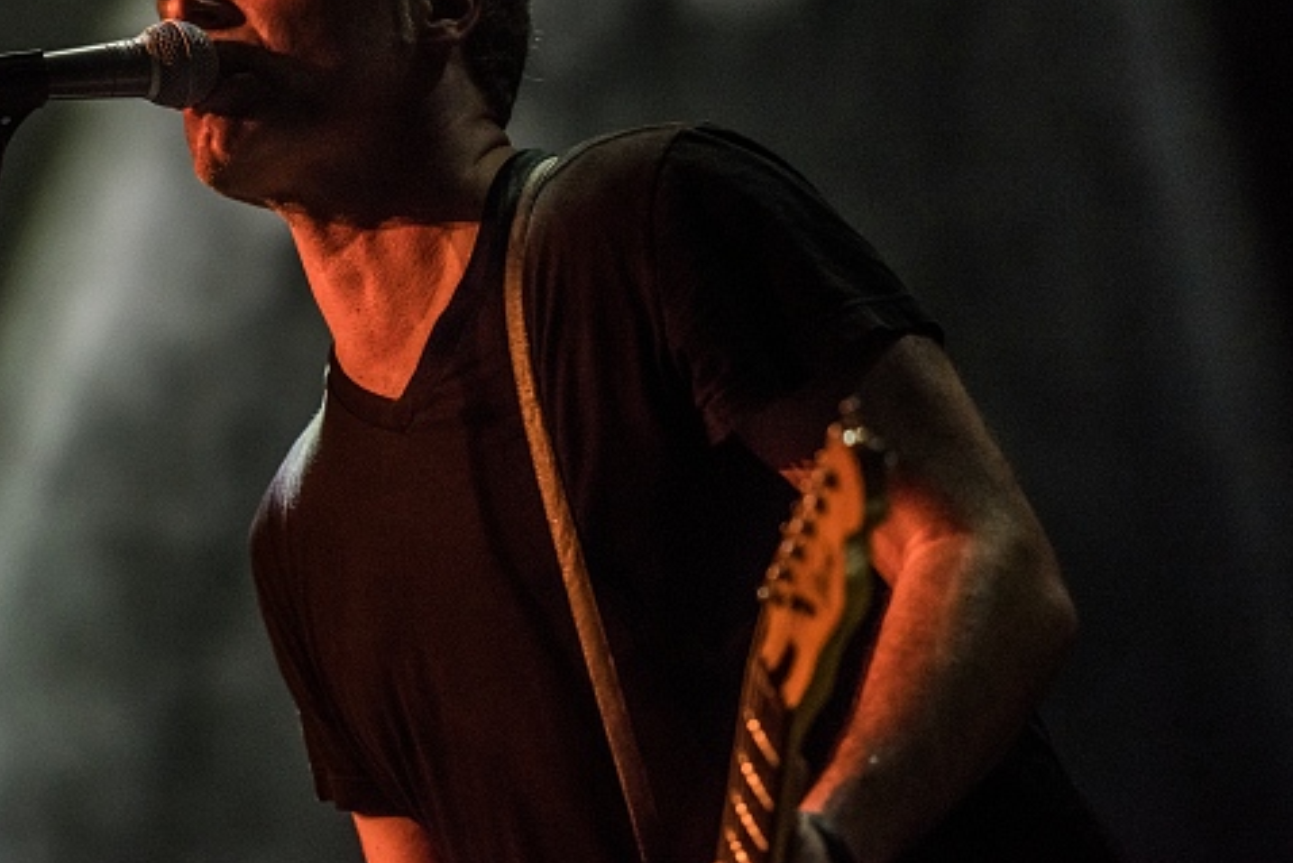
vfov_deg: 5.1
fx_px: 9736
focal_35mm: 271
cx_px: 417
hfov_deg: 7.6
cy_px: 304
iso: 2000
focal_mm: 180
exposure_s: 1/100
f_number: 2.8
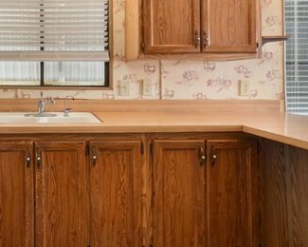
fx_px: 219
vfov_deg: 56.9
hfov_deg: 63.8
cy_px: 73
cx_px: 59
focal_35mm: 24
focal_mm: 13
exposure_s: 1/1.25
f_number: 11
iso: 400
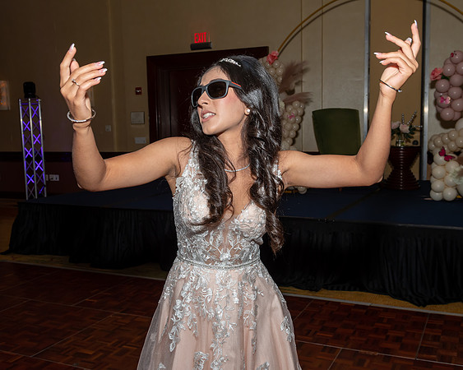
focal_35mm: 39
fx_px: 532
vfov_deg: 38.3
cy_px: 185
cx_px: 232
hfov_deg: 47.0
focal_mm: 23
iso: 400
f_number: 6.3
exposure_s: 1/250
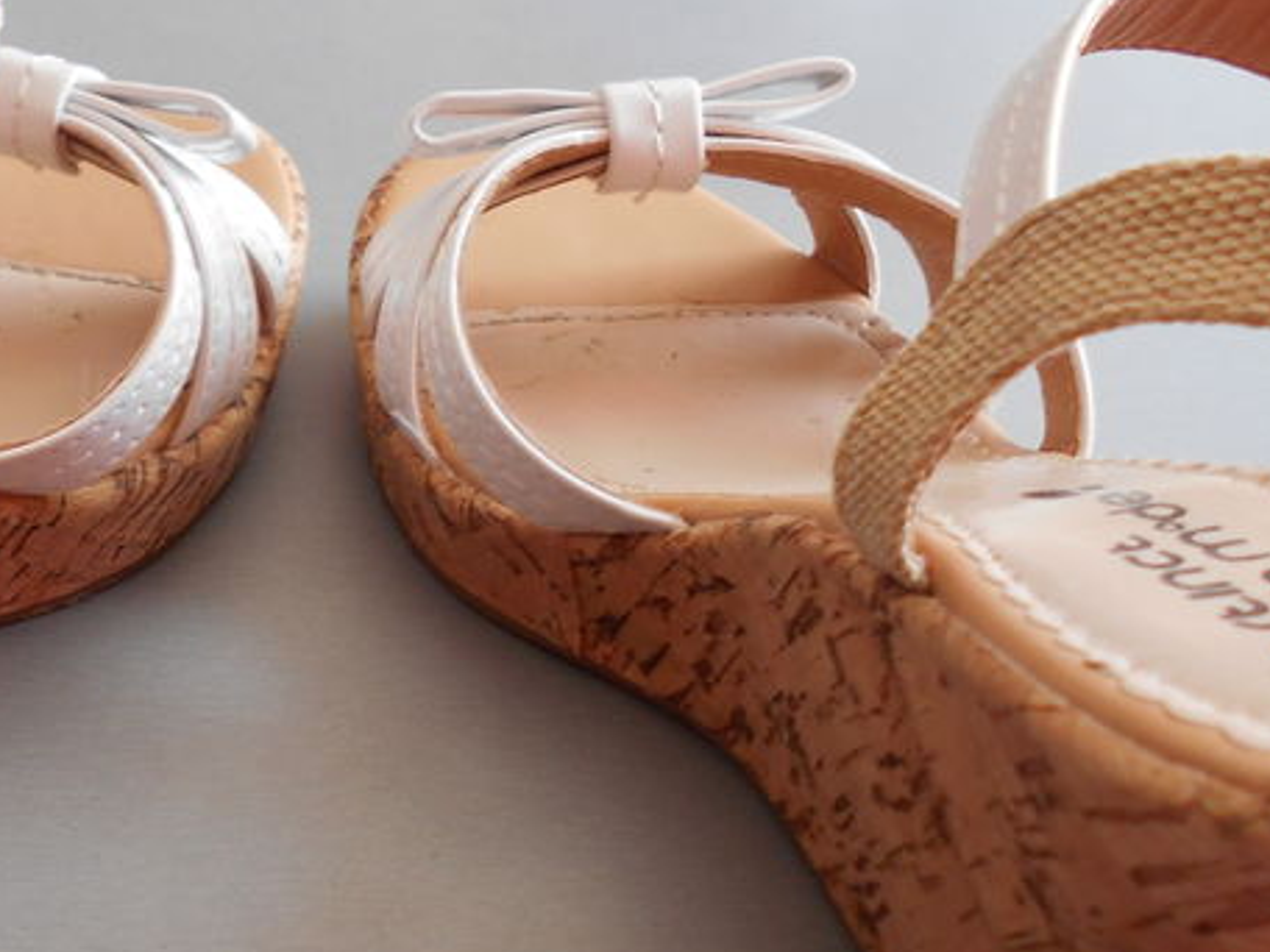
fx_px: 2091
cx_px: 201
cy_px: 635
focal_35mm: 57
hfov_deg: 32.6
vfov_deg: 25.5
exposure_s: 1/30
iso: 80
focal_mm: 4.6
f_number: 3.2
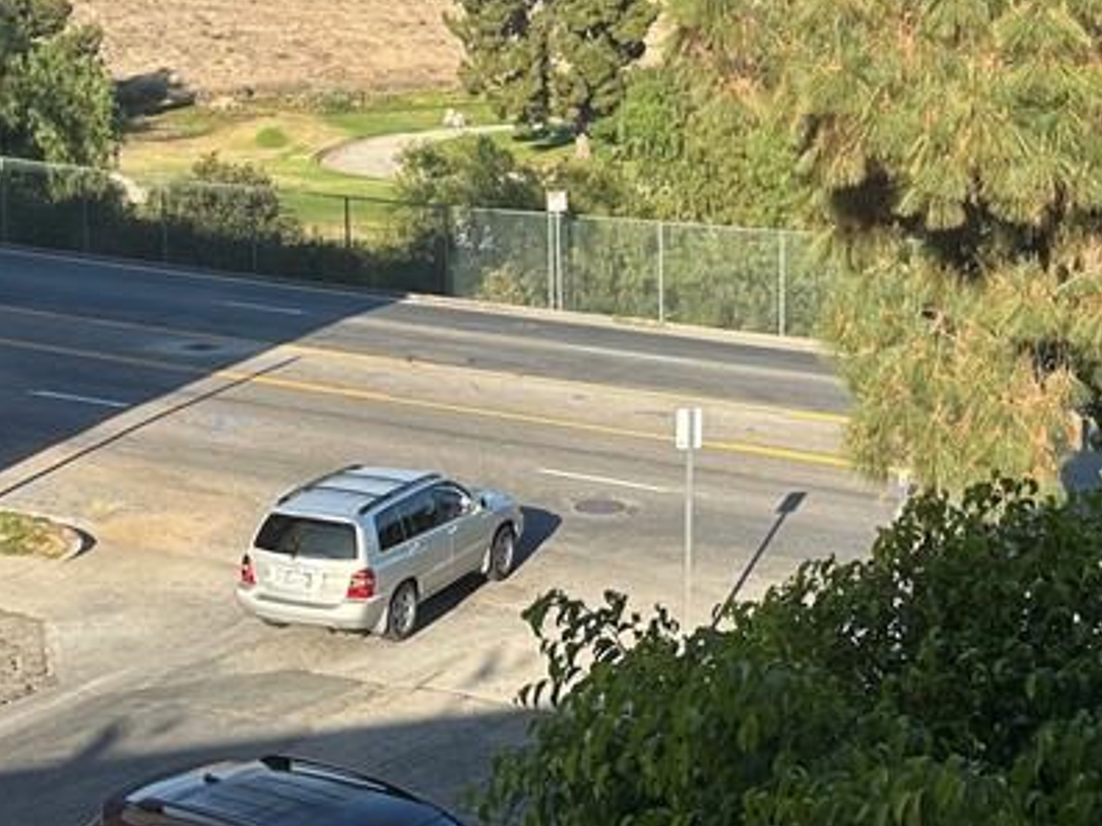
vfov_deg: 23.4
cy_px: 203
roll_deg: +2.0
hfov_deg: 31.2
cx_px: 612
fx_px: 1974
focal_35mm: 62
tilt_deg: -5.7
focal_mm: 6.86
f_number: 1.78
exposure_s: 1/2203
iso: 80
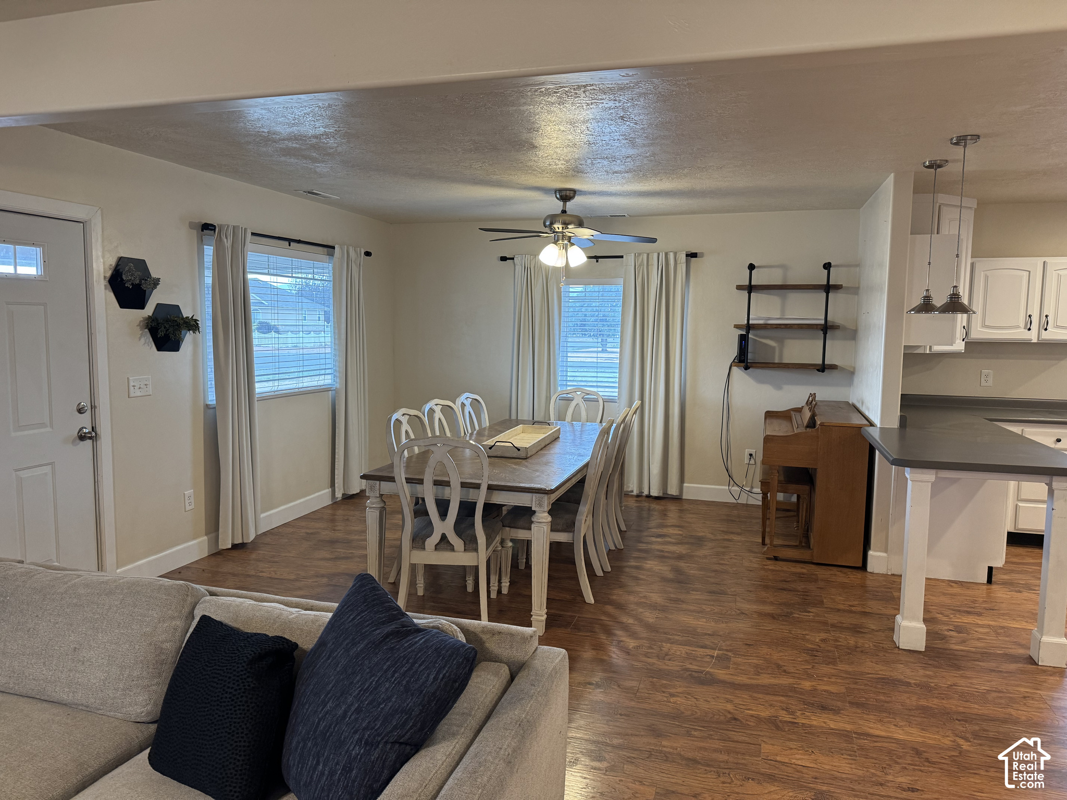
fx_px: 740
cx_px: 534
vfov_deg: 56.8
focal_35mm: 24
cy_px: 400
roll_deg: -0.7
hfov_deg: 71.6
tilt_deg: -6.6
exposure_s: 1/60
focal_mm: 6.76
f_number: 1.78
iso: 320
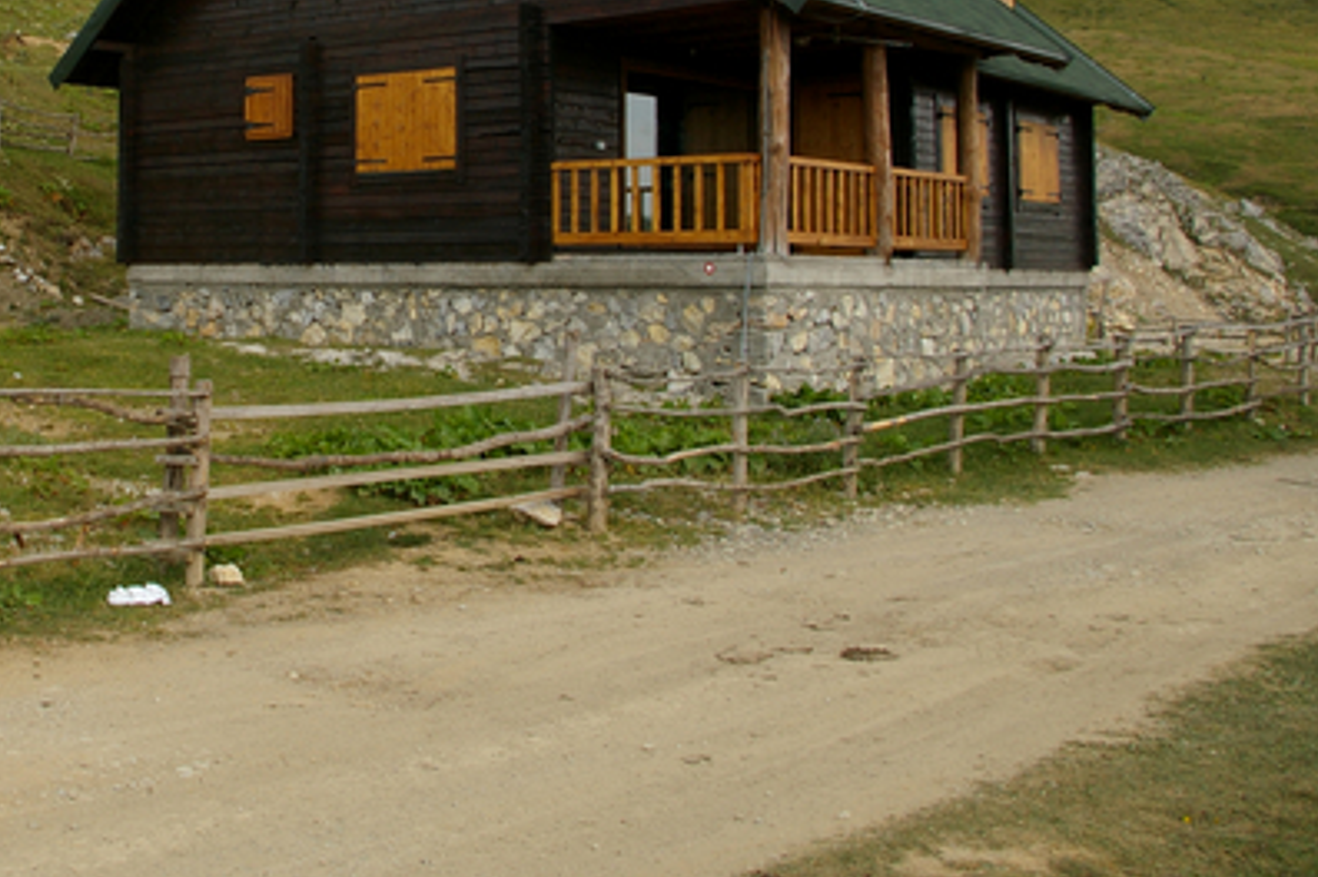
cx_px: 246
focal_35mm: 49
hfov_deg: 38.7
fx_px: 1792
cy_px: 121
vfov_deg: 26.7
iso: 200
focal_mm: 18
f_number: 7.1
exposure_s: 1/100
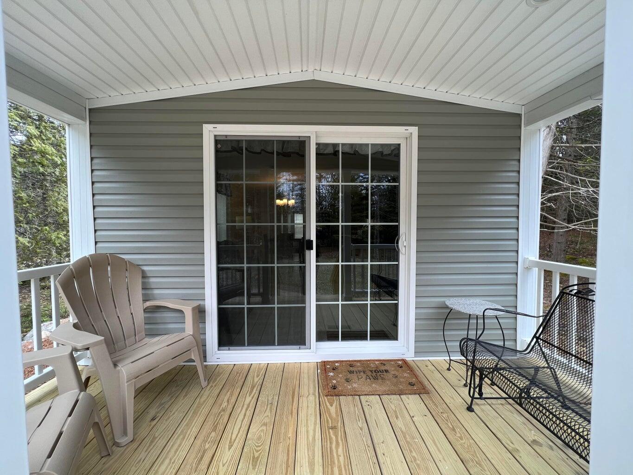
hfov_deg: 106.2
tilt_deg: -3.5
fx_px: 238
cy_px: 238
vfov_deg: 89.9
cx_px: 316
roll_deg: +0.2
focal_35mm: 13
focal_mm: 1.57
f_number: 1.8
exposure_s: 1/121
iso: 32
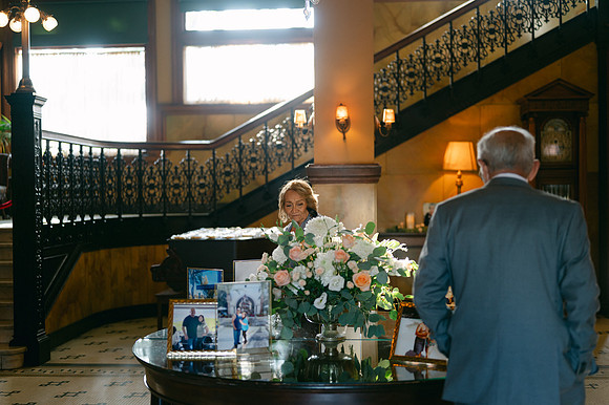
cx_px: 304
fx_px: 845
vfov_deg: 27.0
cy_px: 202
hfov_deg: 39.6
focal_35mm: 50
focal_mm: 50
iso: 320
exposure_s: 1/125
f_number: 2
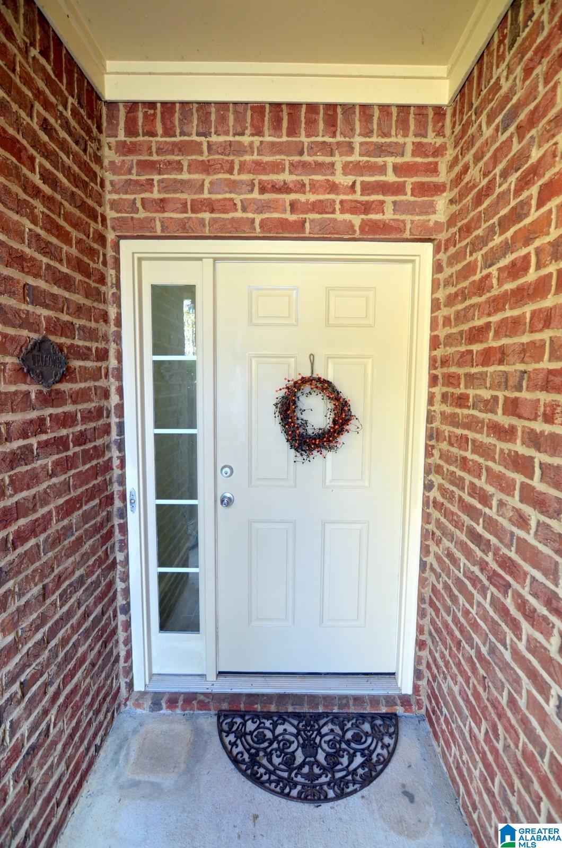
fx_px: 388
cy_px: 424
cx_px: 281
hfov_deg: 71.8
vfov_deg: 95.1
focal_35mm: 16
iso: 400
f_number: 4
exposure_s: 1/60
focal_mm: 11
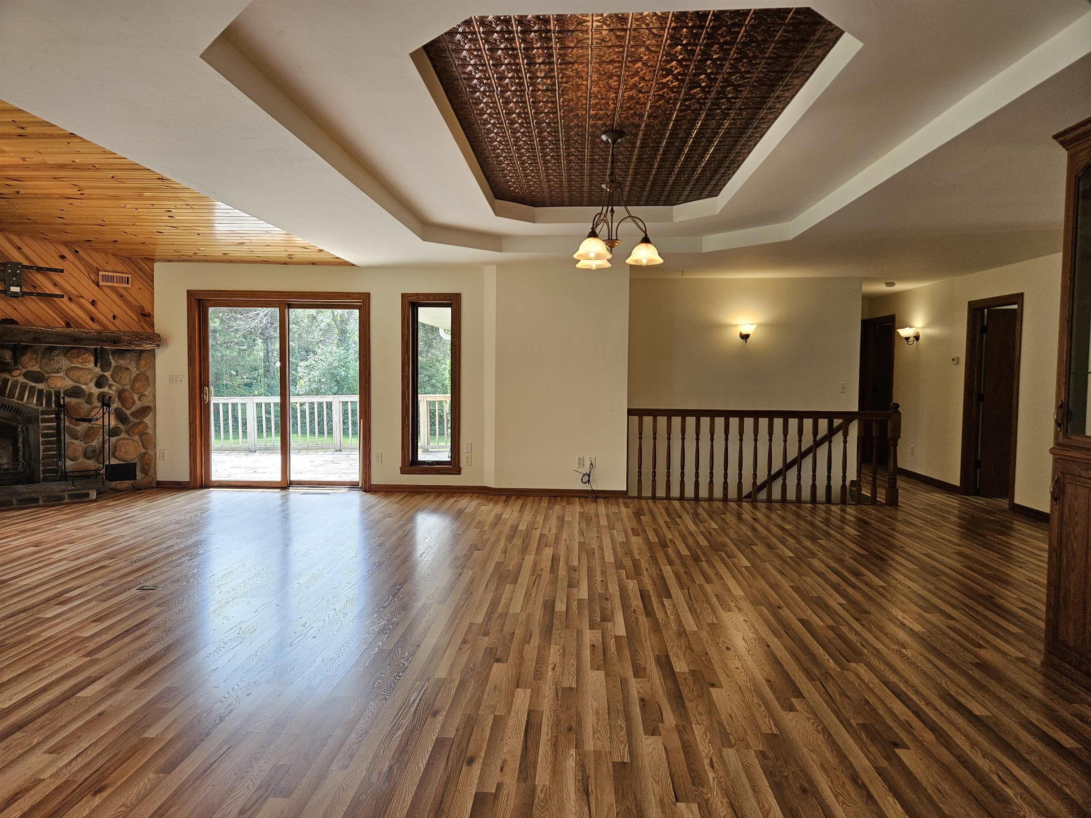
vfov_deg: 58.9
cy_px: 409
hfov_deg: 73.9
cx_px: 546
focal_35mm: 23
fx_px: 725
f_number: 1.8
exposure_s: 1/120
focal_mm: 5.4
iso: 80
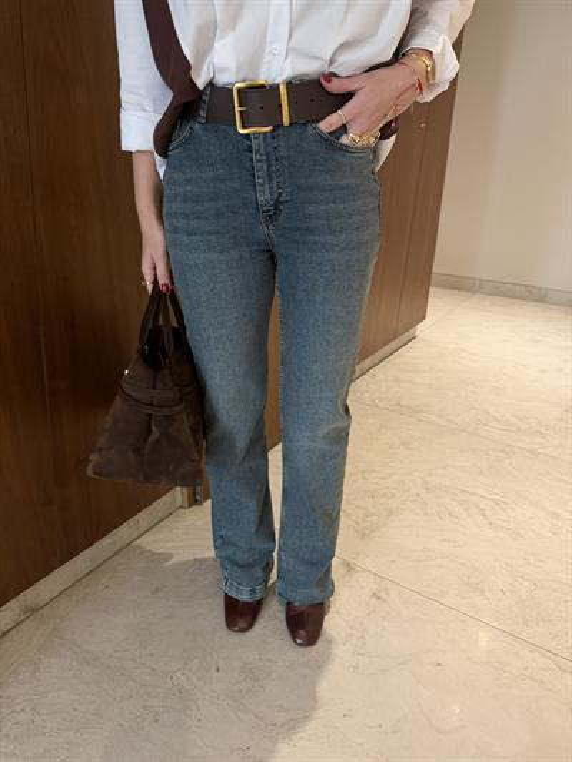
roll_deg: -1.4
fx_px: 529
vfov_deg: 71.6
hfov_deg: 56.8
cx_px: 286
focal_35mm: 24
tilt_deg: -23.2
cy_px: 381
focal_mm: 6.76
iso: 250
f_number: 1.78
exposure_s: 1/50
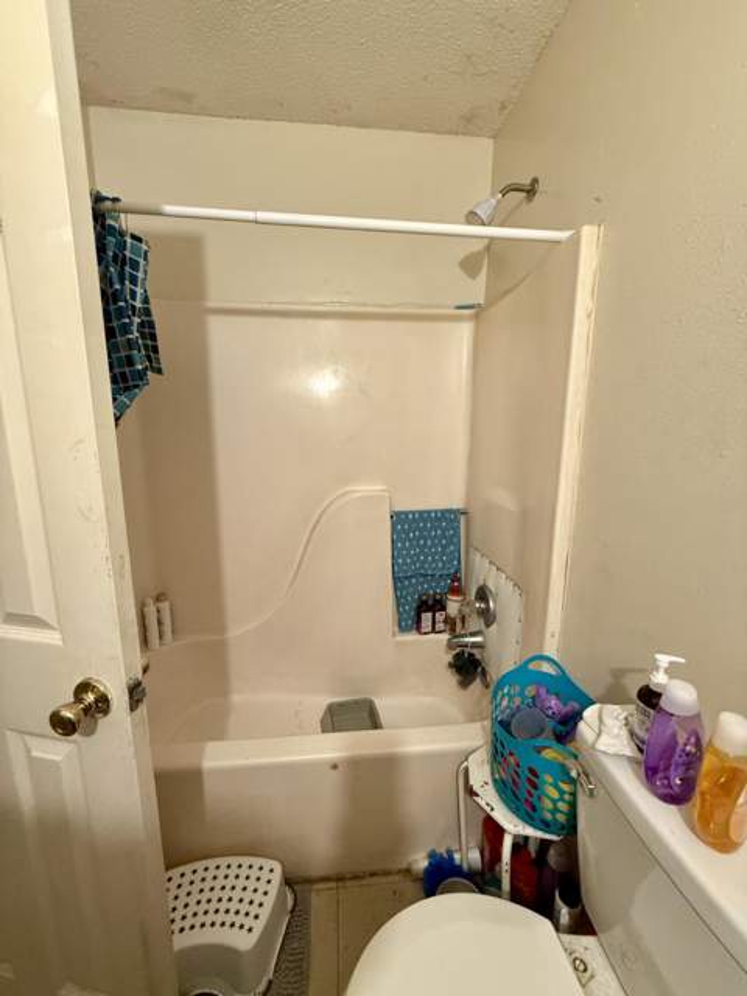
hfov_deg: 85.7
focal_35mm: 14
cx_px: 374
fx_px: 403
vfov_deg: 102.1
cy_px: 498
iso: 320
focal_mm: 2.22
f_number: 2.2
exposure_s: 1/60
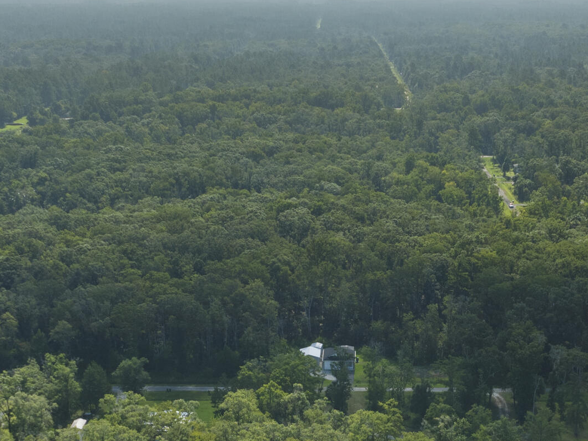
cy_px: 432
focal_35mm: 68
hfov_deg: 28.6
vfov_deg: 20.9
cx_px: 304
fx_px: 1154
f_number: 5.6
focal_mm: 12.29
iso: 100
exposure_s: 1/60
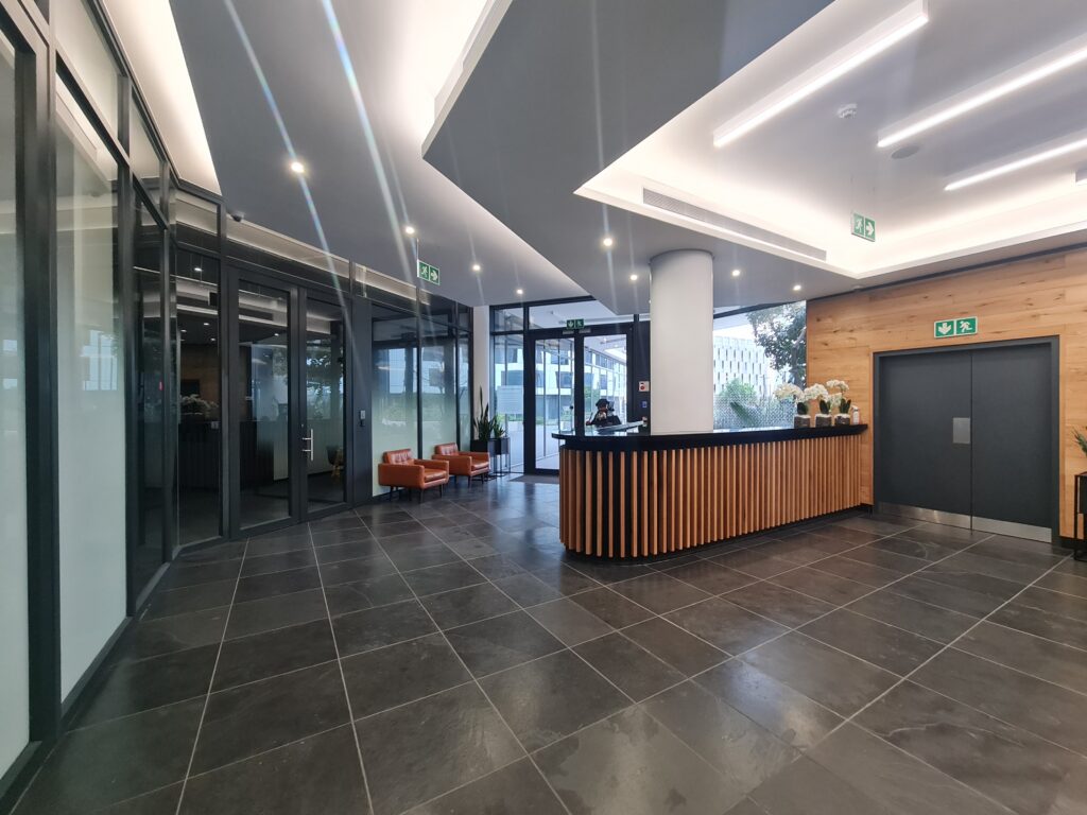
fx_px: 408
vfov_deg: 89.9
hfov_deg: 106.2
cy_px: 408
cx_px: 544
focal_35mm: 13
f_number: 2.2
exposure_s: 1/50
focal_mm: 2.2
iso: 200
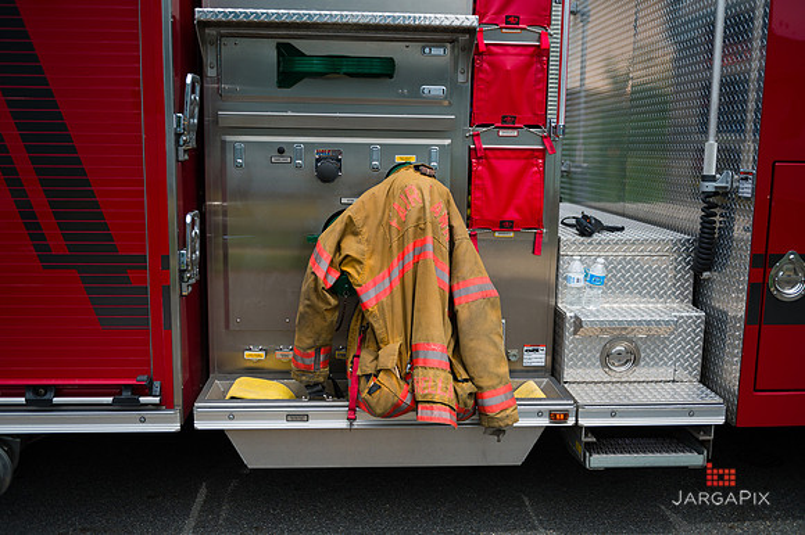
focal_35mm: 35
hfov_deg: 54.5
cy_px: 268
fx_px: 782
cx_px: 402
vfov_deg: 37.8
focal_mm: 35
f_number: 3.2
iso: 200
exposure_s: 1/3200
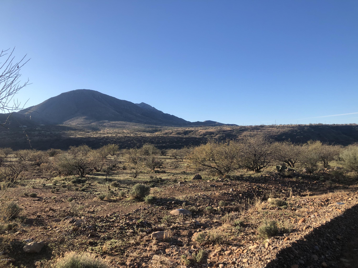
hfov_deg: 63.4
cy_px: 134
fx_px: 290
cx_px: 179
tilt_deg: -0.2
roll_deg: +1.7
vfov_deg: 49.7
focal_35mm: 28
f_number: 1.8
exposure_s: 1/1333
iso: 20
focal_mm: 3.99
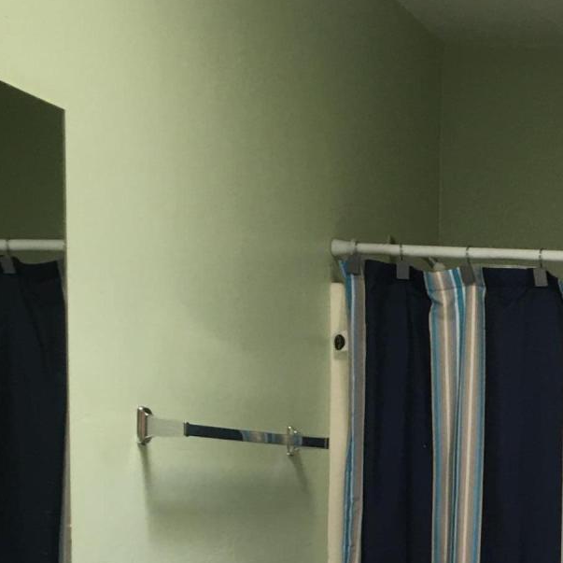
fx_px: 1564
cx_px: 621
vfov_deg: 18.9
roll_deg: -1.4
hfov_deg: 19.5
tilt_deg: -6.4
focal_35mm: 85
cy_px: 733
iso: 32
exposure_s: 1/15
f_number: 2.2
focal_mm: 4.15
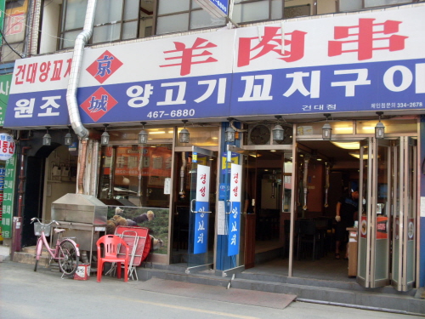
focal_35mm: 38
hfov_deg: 49.0
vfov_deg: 37.7
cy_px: 160
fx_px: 467
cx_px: 212
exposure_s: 1/180
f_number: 2.8
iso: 80
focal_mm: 6.3
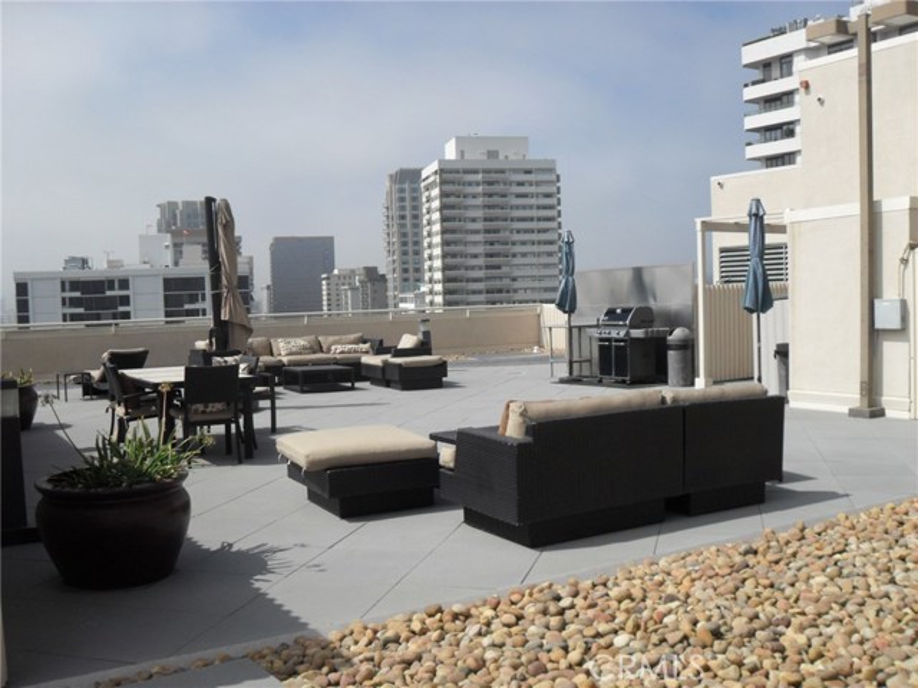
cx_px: 459
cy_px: 344
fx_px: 928
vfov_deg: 40.7
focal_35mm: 35
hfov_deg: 52.6
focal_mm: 6.2
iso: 100
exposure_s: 1/350
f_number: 8.9
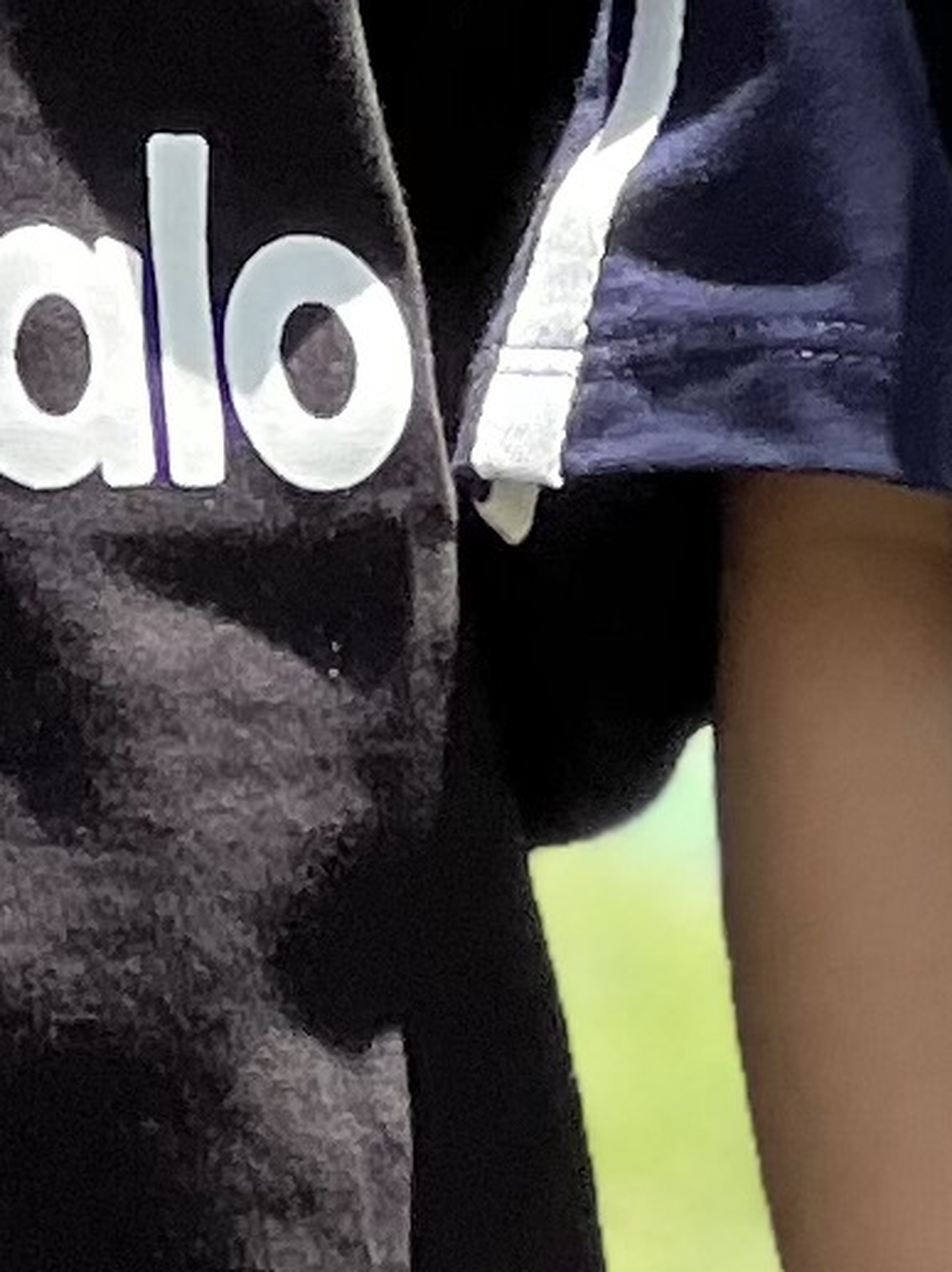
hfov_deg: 2.5
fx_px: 22065
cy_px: 1309
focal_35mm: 601
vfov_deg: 3.3
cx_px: 962
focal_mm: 9
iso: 32
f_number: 2.8
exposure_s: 1/121
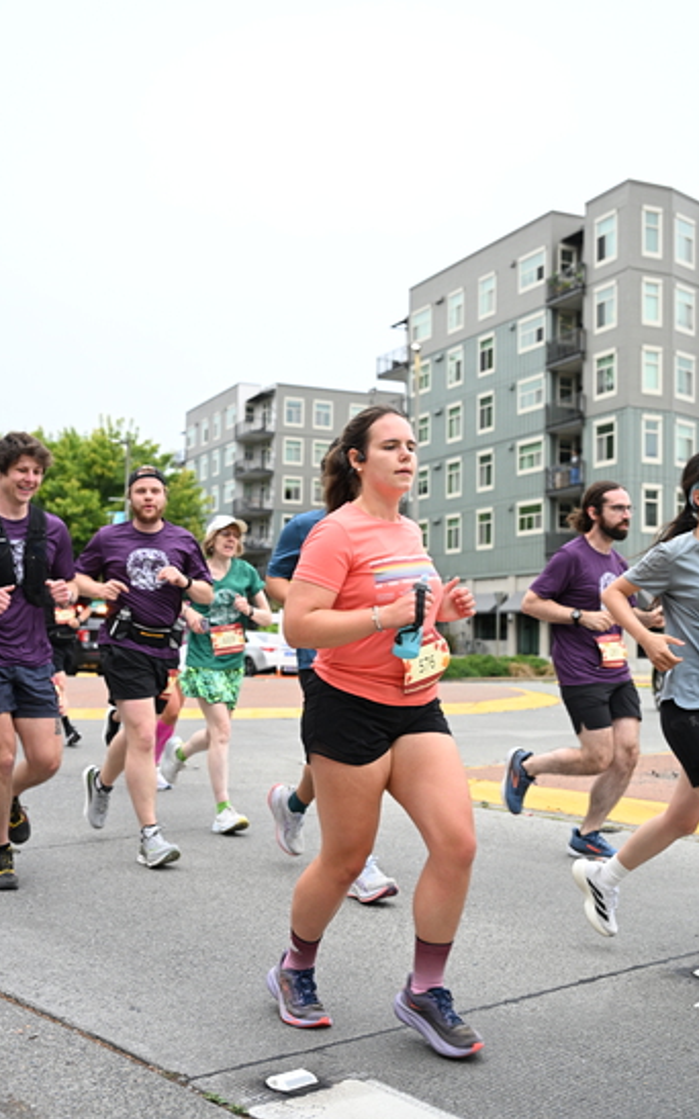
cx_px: 357
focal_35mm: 40
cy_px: 561
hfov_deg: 32.0
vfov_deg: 49.3
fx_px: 1219
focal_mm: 39
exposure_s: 1/800
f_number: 4
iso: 1600
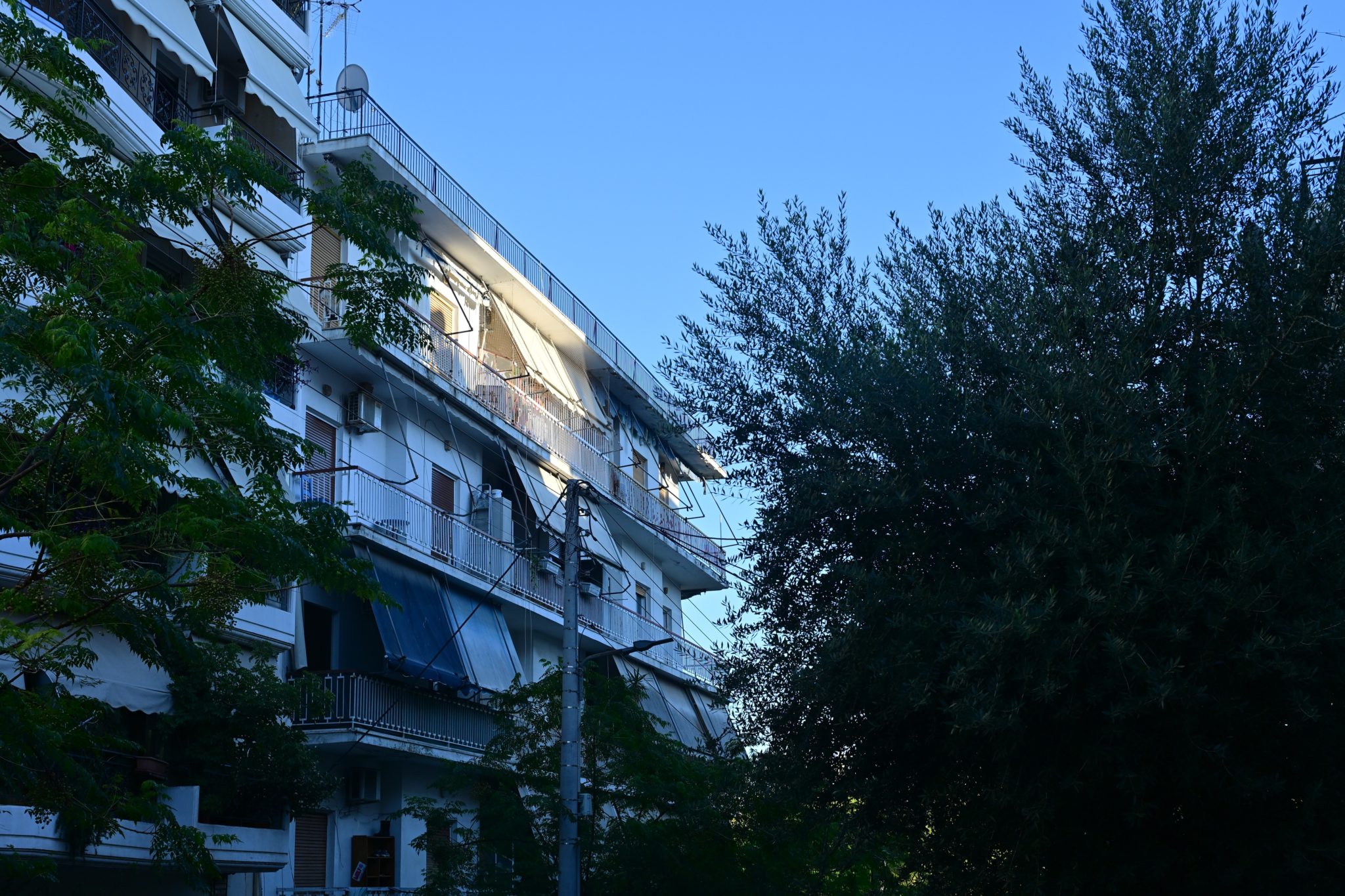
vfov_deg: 29.2
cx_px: 672
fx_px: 1718
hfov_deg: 42.7
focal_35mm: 46
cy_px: 448
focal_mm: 46
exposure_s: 1/320
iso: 250
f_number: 6.3
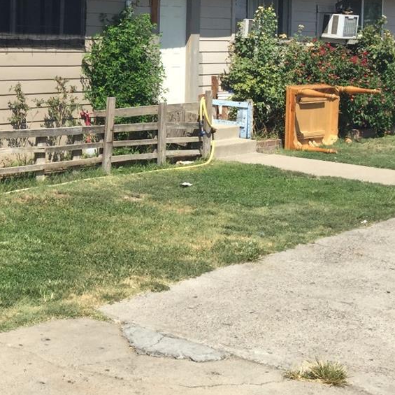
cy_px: 87
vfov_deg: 25.0
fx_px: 878
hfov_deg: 23.6
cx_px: -51
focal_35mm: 68
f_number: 2.2
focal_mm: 4.15
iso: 32
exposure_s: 1/1522
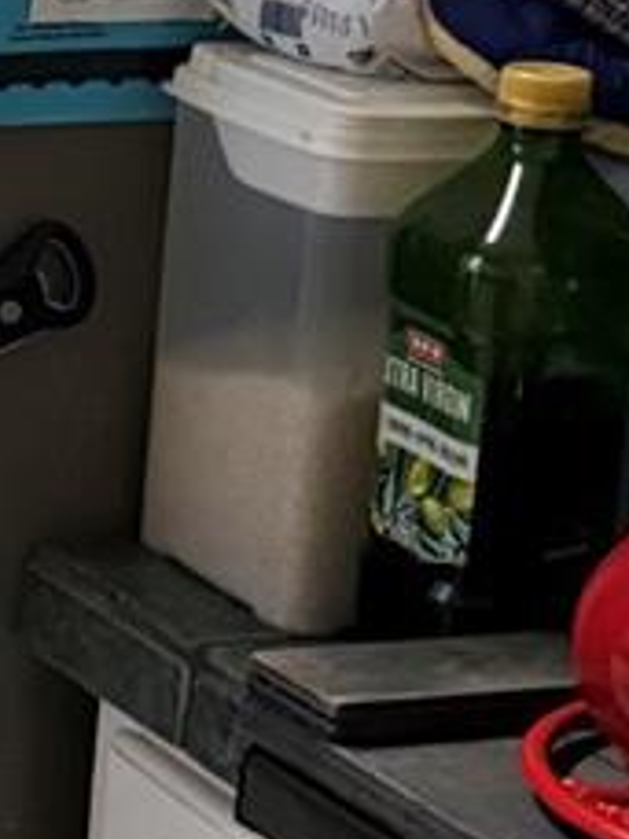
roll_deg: -2.5
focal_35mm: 162
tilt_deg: -11.9
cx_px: -949
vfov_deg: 12.1
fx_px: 3925
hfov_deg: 8.3
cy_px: 7
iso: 640
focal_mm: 6.76
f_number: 1.78
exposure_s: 1/60
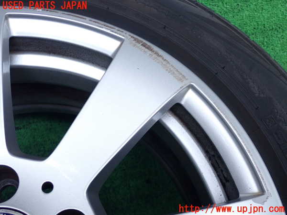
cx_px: 144
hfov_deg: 45.8
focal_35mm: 41
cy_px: 108
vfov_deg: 35.1
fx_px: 340
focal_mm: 7.31
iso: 400
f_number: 2.8
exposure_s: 1/125
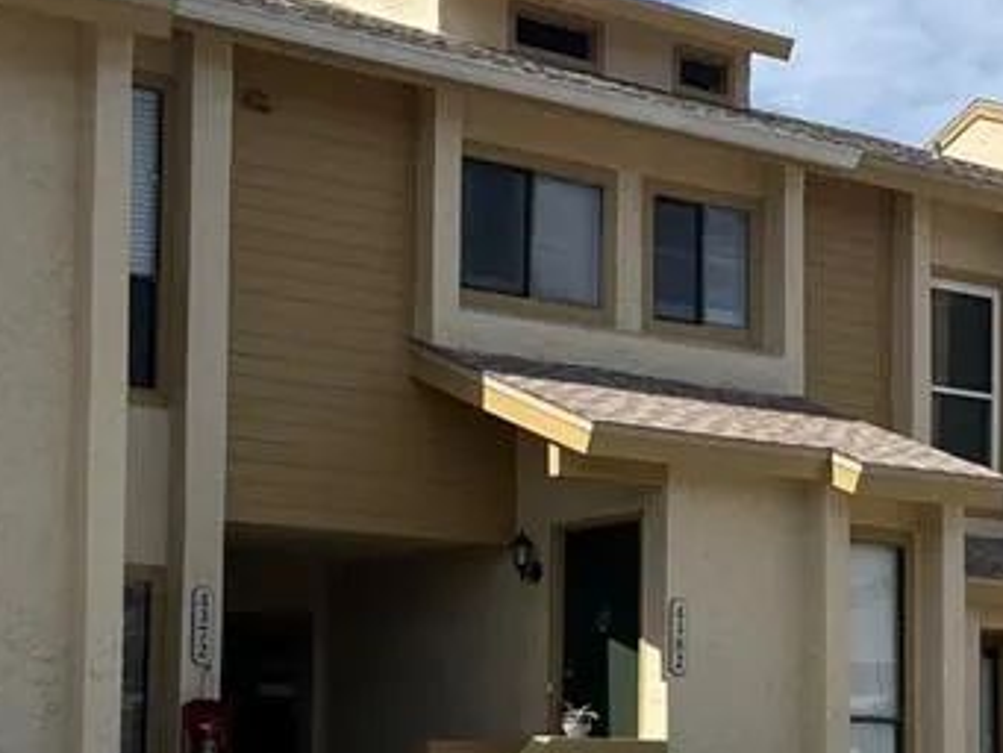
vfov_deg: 18.6
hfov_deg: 24.9
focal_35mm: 78
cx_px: 638
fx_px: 2261
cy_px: 659
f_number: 1.6
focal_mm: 5.1
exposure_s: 1/3049
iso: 50
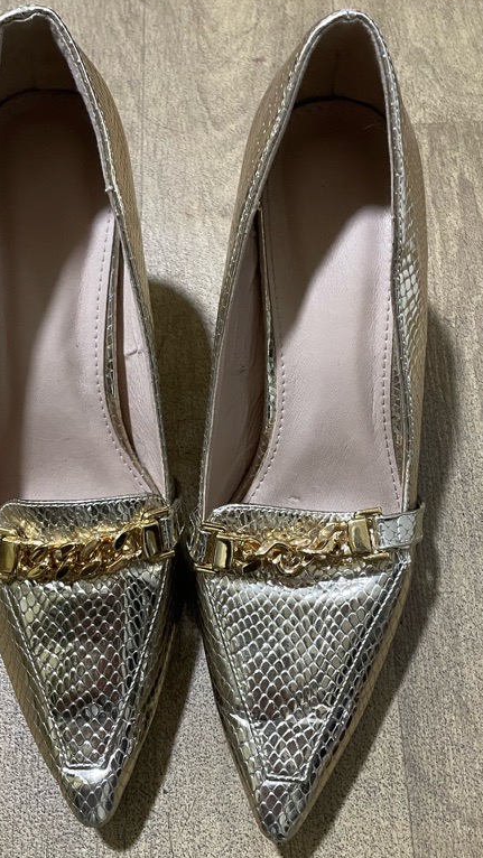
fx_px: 842
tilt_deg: -66.9
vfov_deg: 54.0
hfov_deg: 32.0
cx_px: 239
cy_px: 425
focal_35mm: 37
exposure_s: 1/50
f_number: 1.6
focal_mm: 4.2
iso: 320
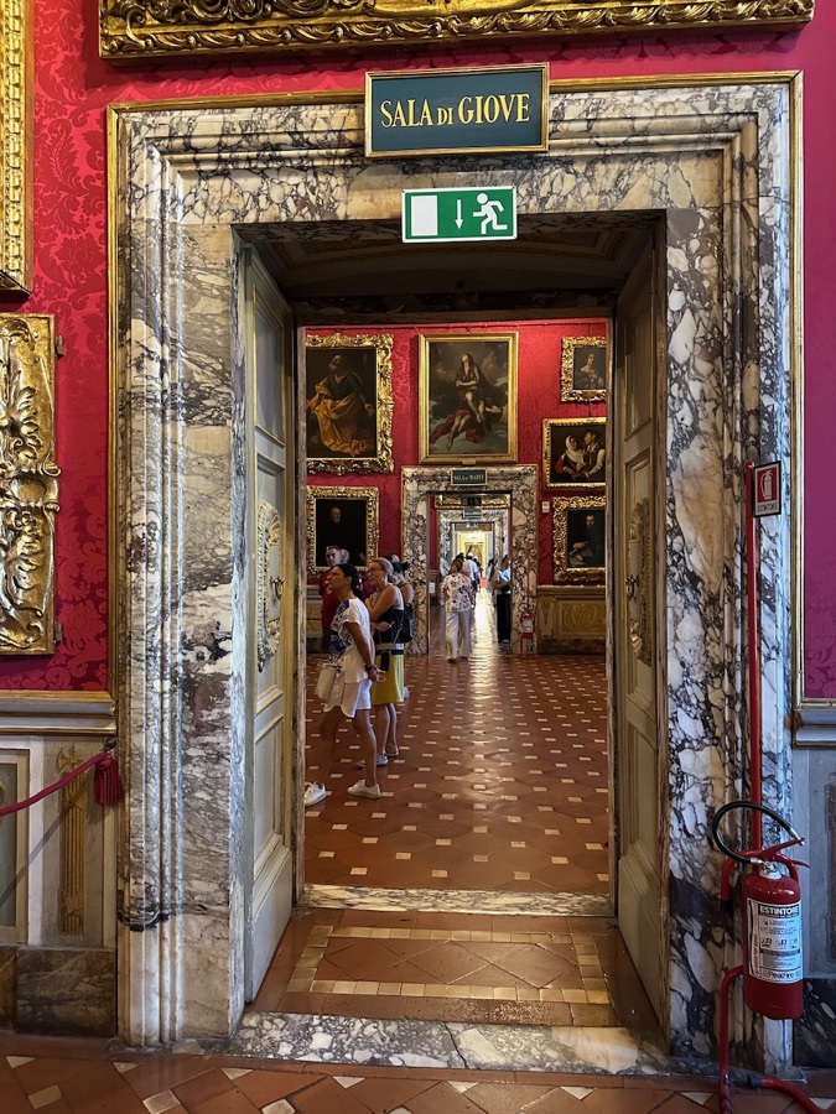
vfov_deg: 71.6
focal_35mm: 24
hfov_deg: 56.8
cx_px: 418
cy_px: 557
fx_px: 773
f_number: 1.78
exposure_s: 1/50
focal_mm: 6.86
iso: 800
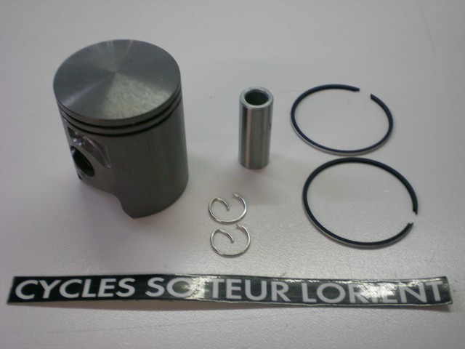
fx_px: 591
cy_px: 174
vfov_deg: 32.9
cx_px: 232
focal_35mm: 44
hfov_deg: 42.9
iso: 200
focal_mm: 7.4
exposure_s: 1/37.5
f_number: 3.5
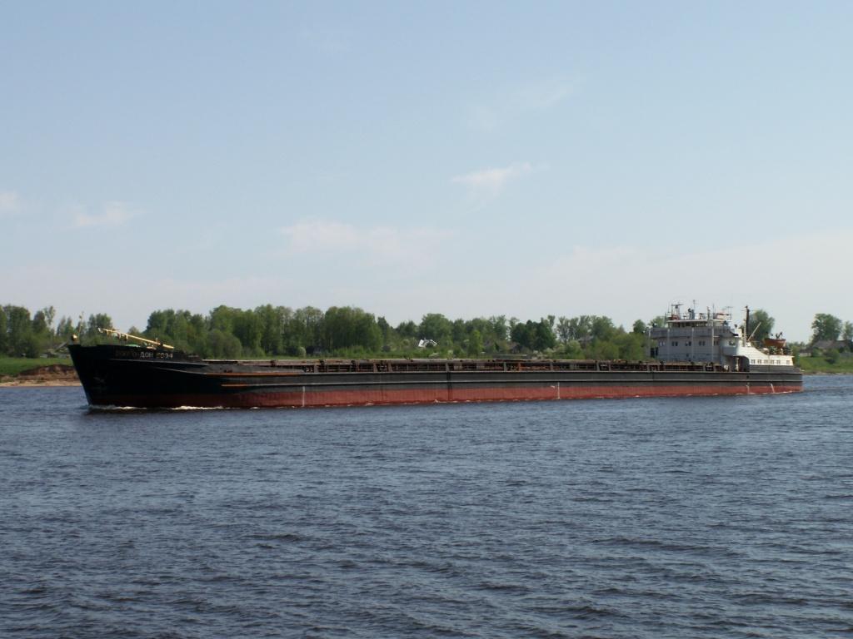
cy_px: 320
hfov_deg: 26.7
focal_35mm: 73
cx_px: 426
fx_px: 1799
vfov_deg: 20.2
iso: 50
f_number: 8
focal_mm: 12.11
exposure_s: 1/200
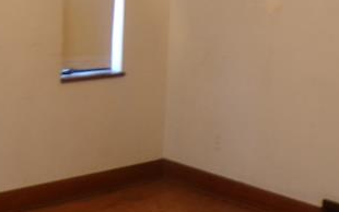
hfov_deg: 24.2
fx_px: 776
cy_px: 95
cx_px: 56
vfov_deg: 15.6
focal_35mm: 84
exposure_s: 1/17
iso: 200
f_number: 3
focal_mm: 4.3
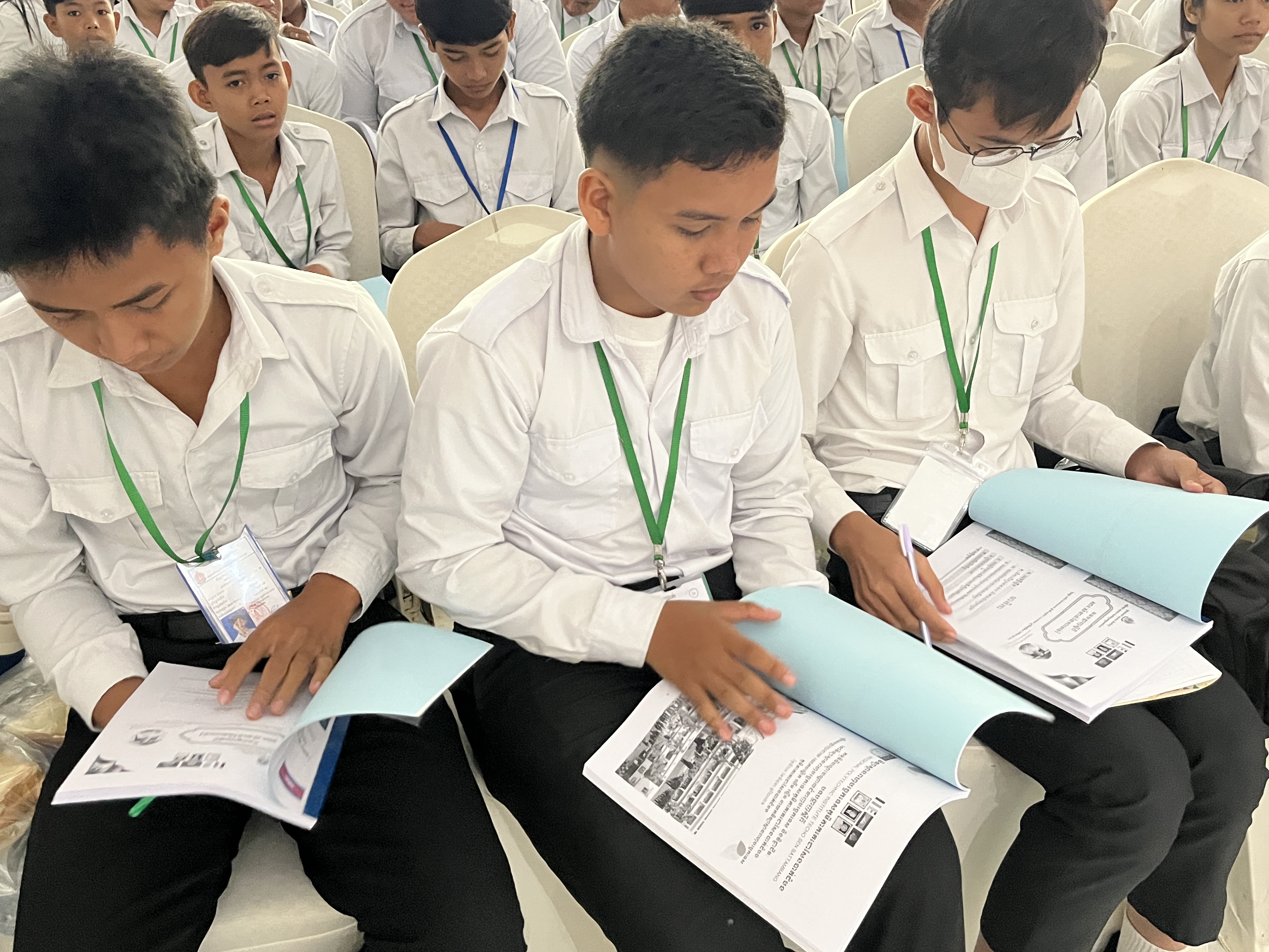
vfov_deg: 42.9
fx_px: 1210
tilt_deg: -24.3
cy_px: 415
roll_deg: +1.5
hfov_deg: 55.3
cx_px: 603
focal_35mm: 33
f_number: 1.6
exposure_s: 1/50
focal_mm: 5.1
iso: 500
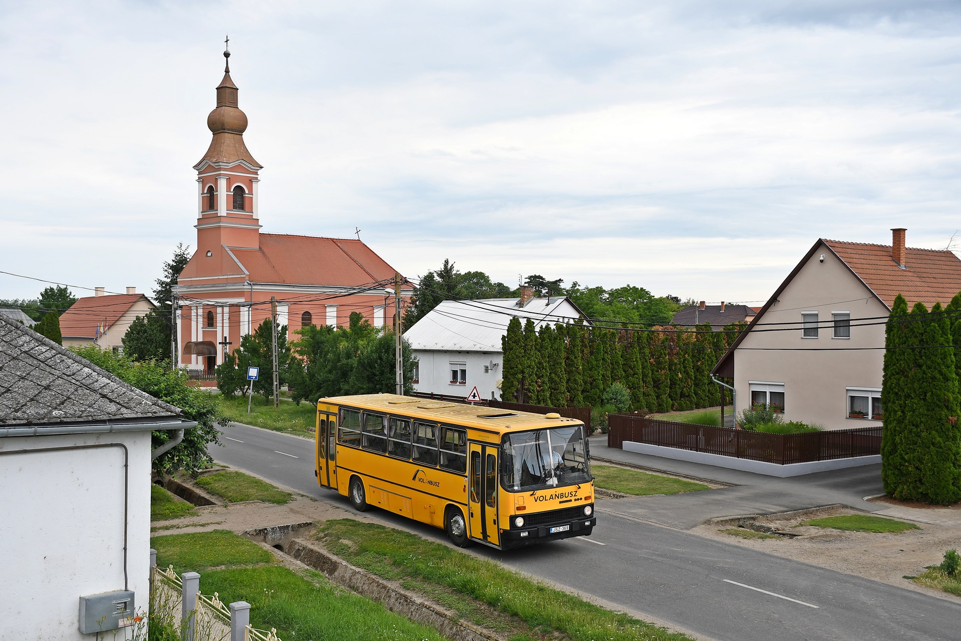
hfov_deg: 49.6
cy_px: 320
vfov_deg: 34.2
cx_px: 480
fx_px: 1041
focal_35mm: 39
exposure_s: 1/500
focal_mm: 26
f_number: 5.6
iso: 250
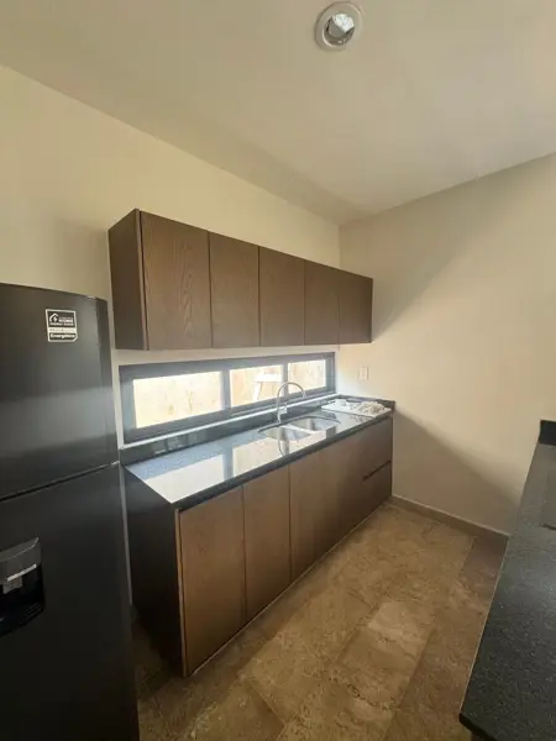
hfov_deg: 85.7
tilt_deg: -4.6
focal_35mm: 14
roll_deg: +1.3
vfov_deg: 102.1
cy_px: 370
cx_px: 278
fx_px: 300
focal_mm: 2.22
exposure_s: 1/99
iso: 125
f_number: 2.2
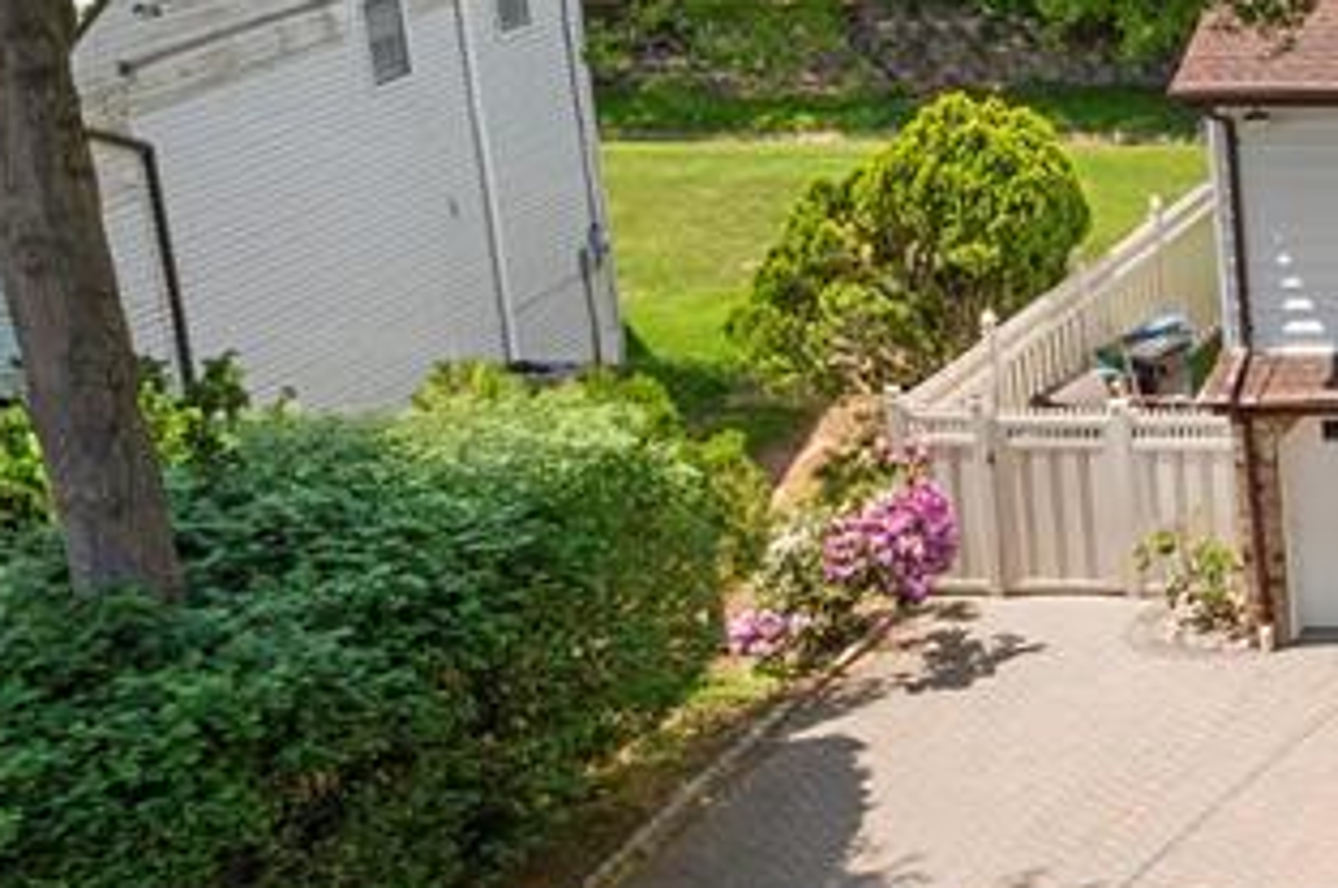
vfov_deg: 14.8
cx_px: 2127
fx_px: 3414
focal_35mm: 92
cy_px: 414
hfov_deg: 18.9
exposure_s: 1/160
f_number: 8
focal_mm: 10.26
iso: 100
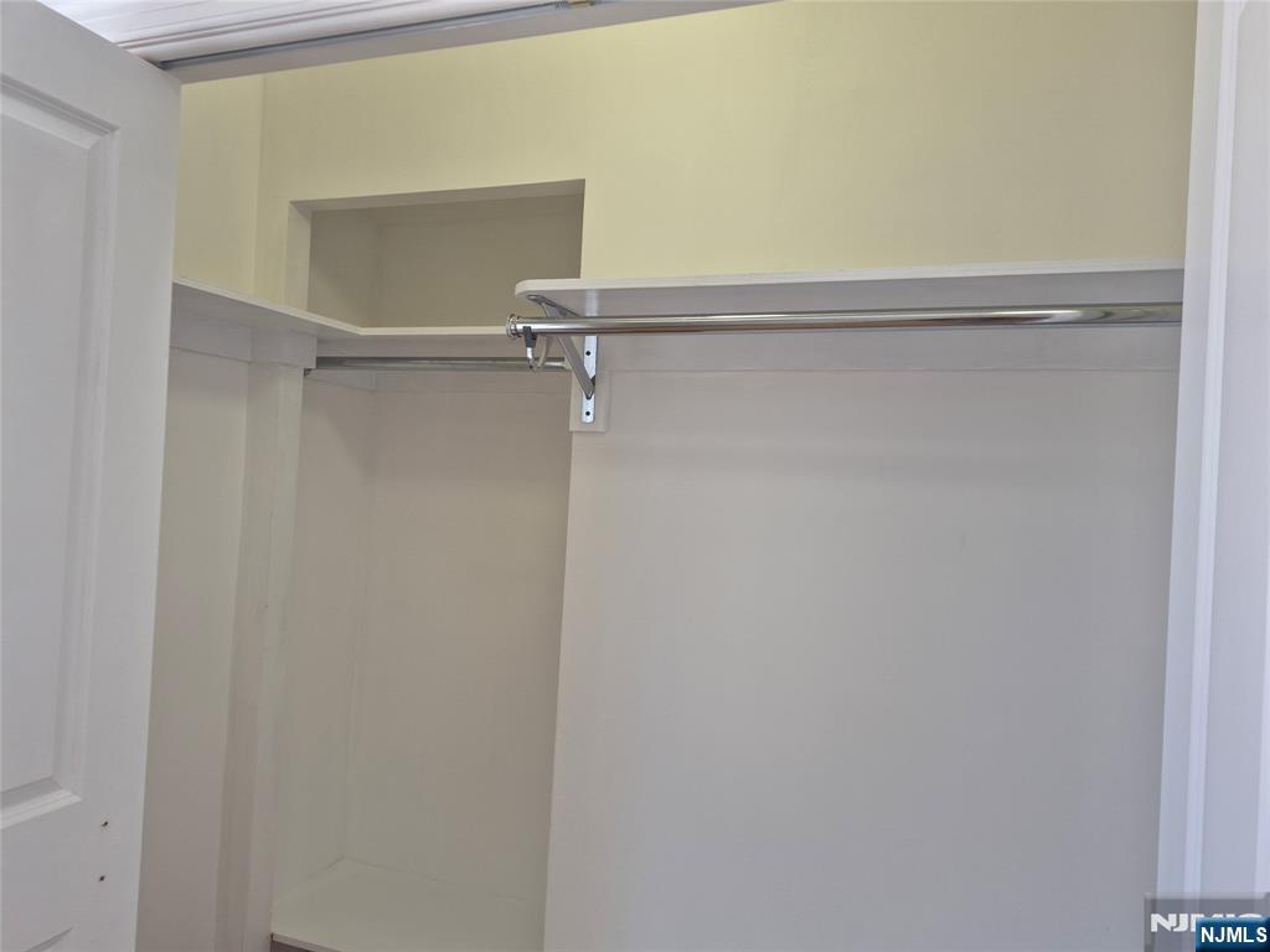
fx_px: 844
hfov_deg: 73.9
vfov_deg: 58.9
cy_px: 476
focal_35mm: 23
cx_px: 635
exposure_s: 1/120
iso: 50
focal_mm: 5.4
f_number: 1.8
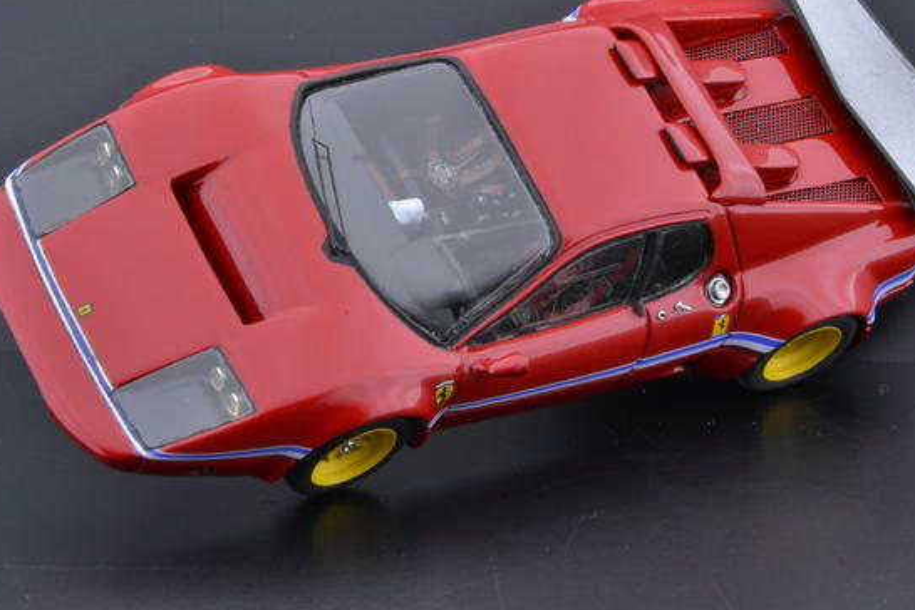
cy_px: 271
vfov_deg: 7.4
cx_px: 484
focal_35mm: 185
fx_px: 4691
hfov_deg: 11.1
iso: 400
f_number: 36
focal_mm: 105
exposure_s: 1/4
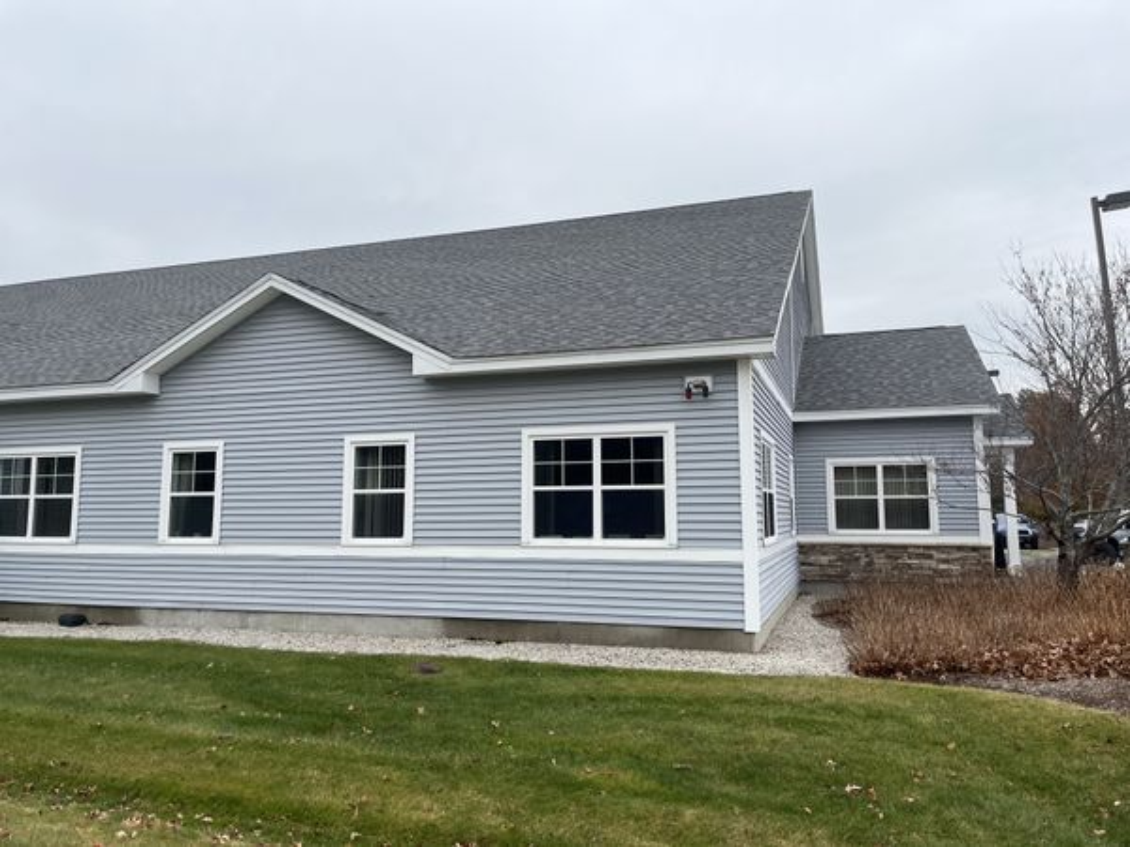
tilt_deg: +3.9
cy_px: 424
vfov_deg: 53.1
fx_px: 849
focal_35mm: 26
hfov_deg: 67.3
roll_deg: -0.4
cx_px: 565
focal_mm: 5.1
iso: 50
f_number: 1.6
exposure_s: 1/983
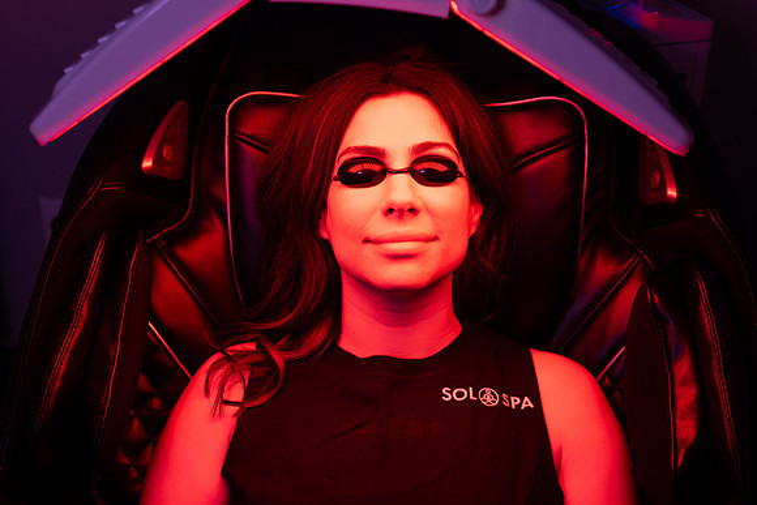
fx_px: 1052
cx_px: 378
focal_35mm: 50
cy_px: 252
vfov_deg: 27.0
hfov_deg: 39.6
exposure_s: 1/50
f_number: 4.5
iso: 200
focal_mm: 50
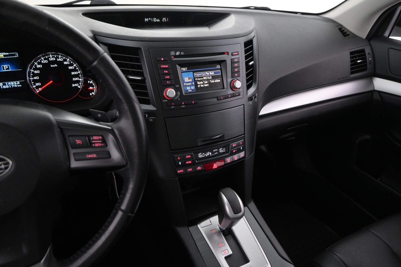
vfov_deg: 53.1
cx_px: 200
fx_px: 267
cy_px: 134
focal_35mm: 24
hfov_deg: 73.7
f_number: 4
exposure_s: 1/60
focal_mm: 16
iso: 2500
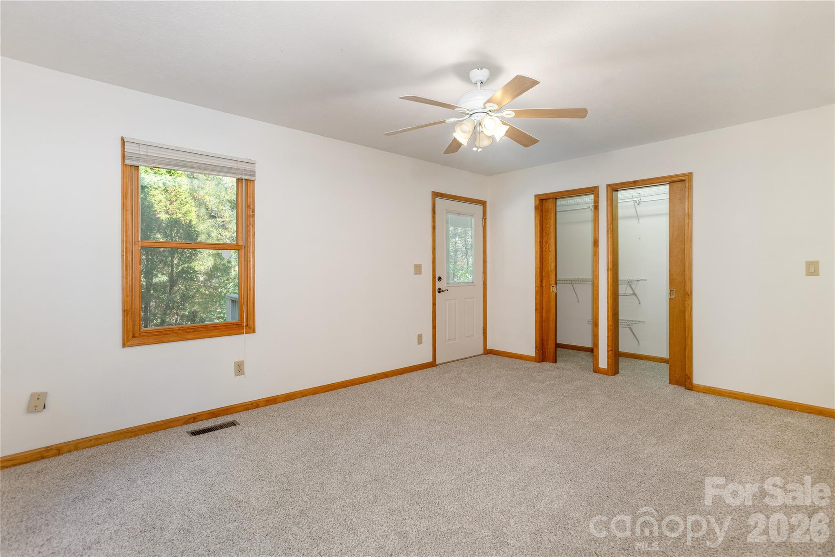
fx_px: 394
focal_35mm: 17
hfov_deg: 93.3
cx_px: 418
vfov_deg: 70.5
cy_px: 278
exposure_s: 1/40
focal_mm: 17
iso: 320
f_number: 7.1
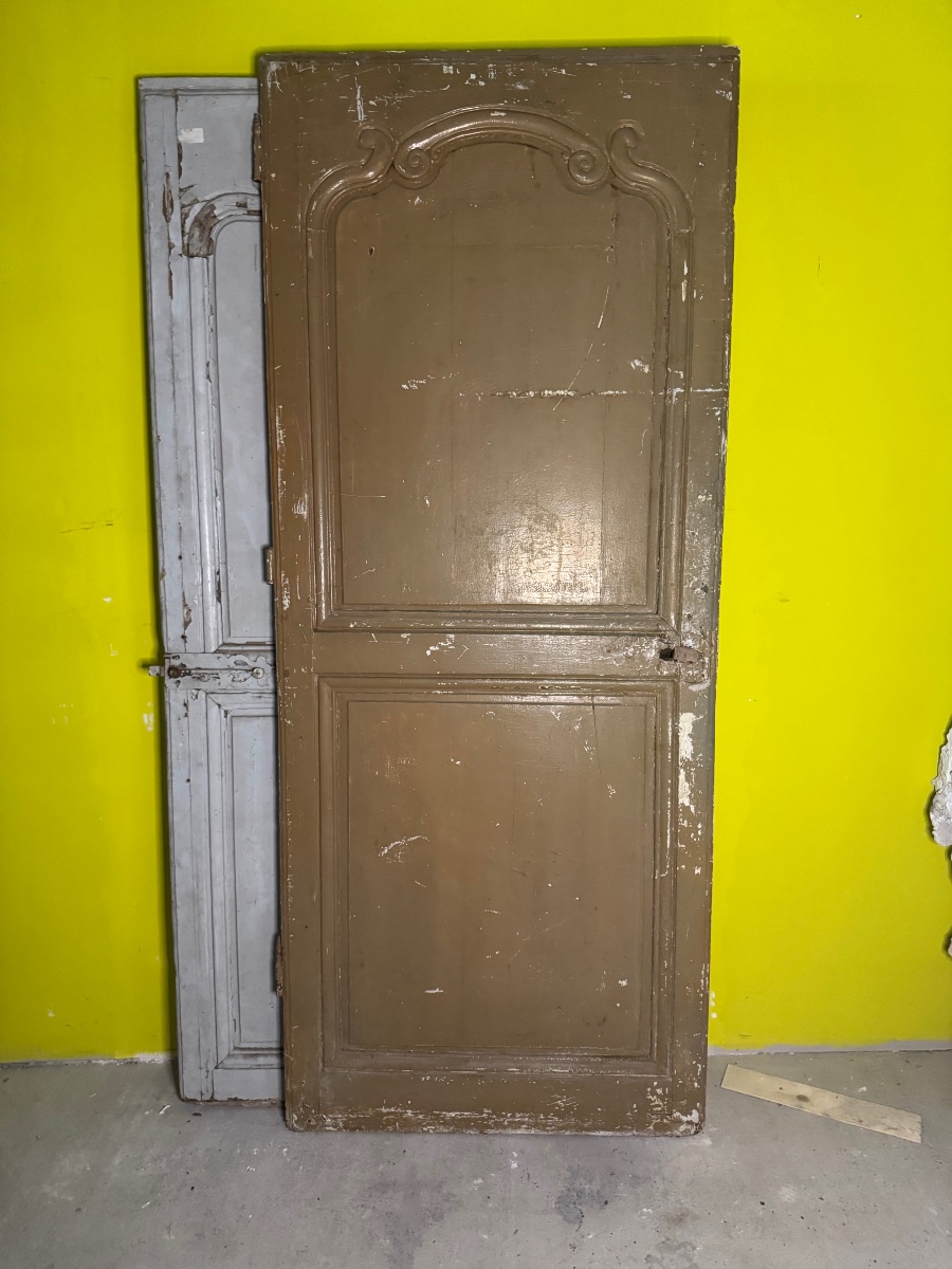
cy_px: 634
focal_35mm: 24
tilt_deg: -9.0
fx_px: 880
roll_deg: +0.6
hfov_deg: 56.8
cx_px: 476
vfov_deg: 71.6
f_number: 1.78
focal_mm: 6.76
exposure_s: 1/59
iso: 800
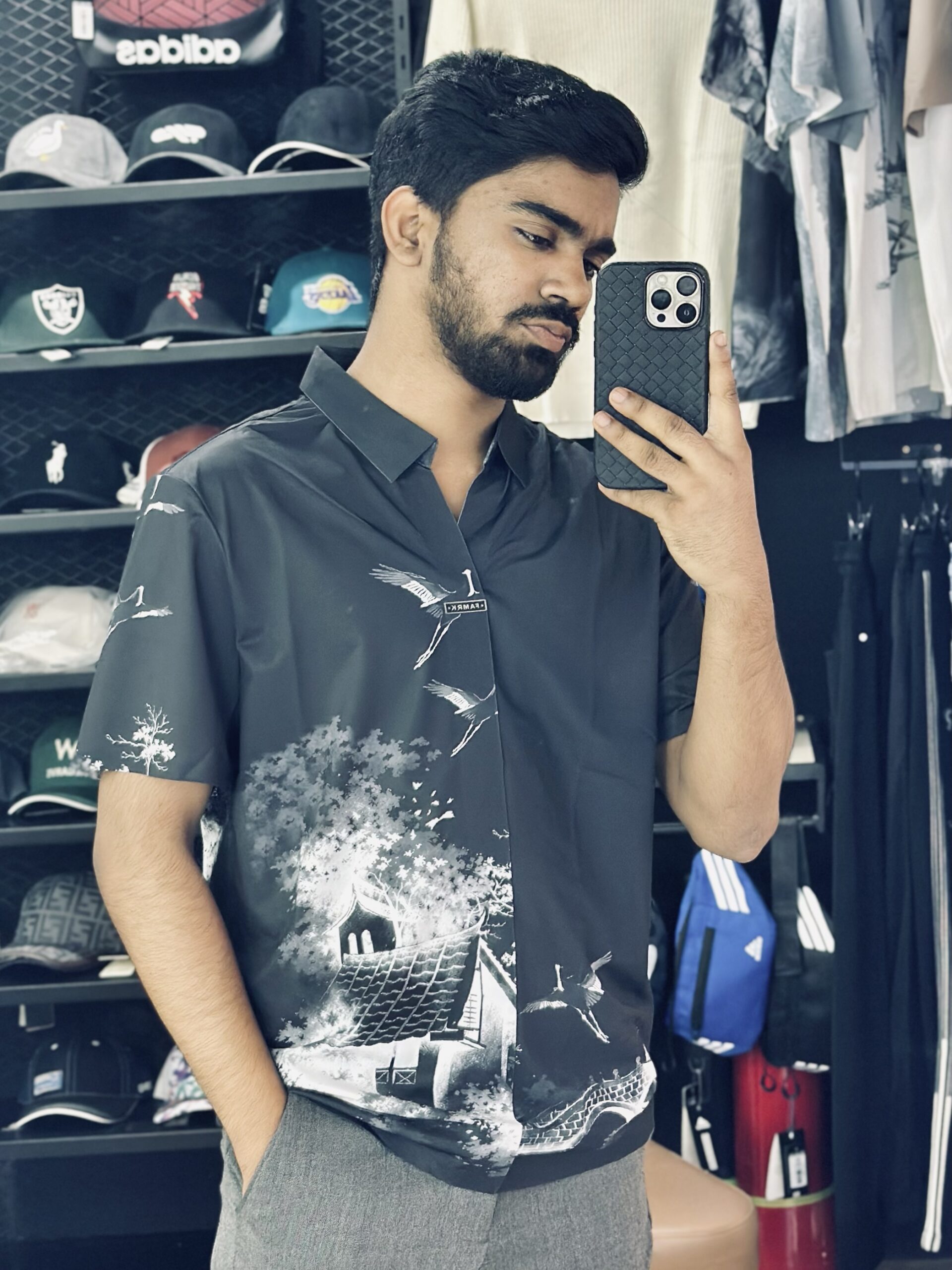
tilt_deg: -7.2
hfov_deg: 30.3
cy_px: 635
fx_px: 1760
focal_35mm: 48
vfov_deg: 39.7
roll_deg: +1.8
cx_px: 476
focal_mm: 6.86
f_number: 1.78
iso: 200
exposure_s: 1/100
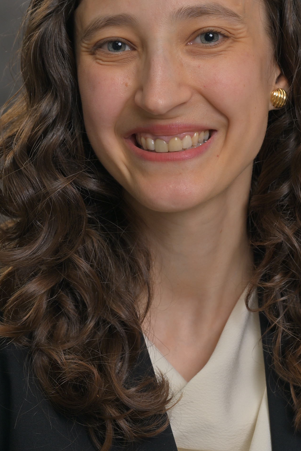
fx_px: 2242
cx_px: 176
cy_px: 283
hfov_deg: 7.7
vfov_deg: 11.5
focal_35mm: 179
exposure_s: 1/200
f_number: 6.3
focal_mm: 86
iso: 100
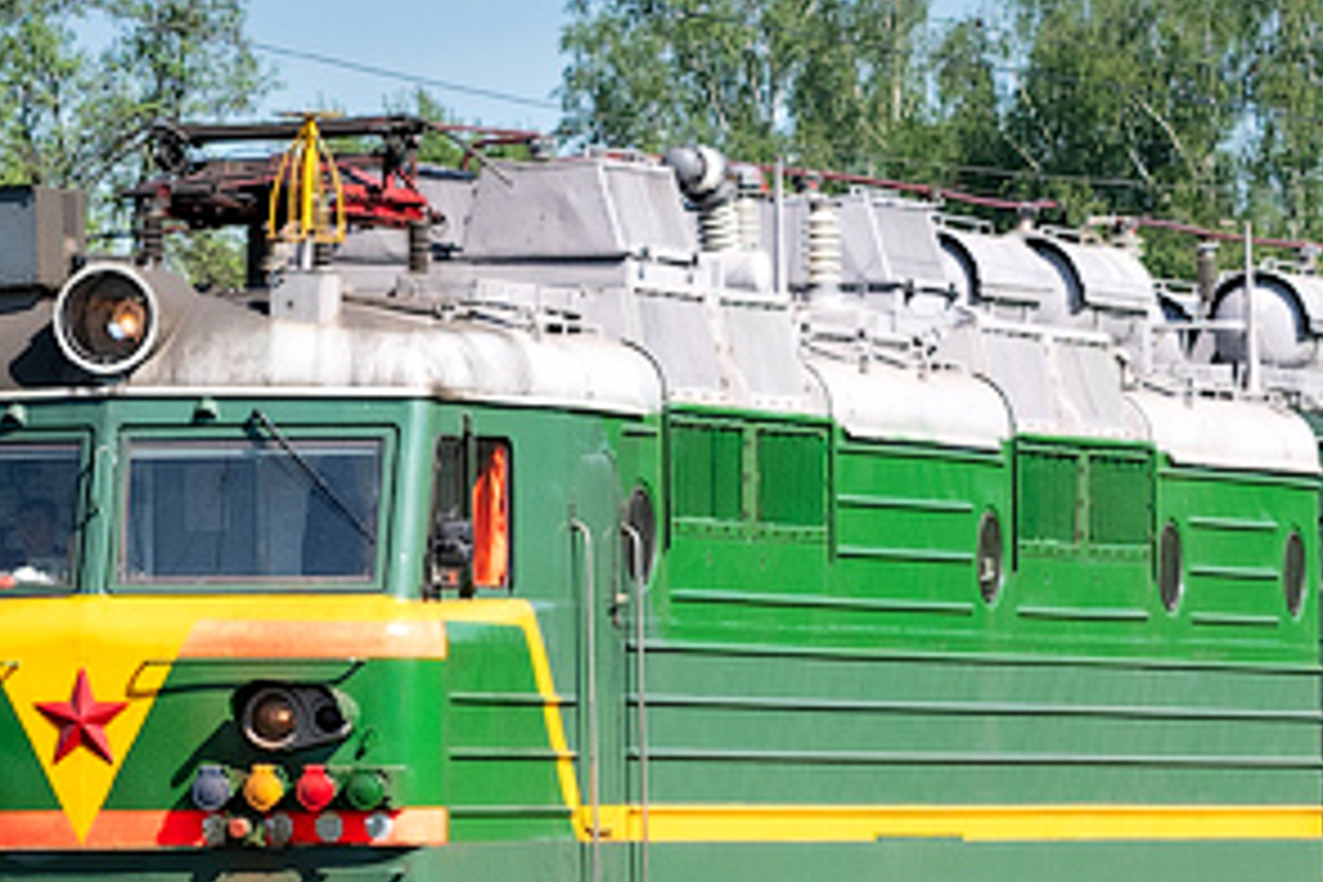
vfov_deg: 3.6
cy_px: 92
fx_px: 14184
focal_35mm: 386
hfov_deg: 5.3
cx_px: 1530
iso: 200
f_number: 7.1
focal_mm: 81
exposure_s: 1/800
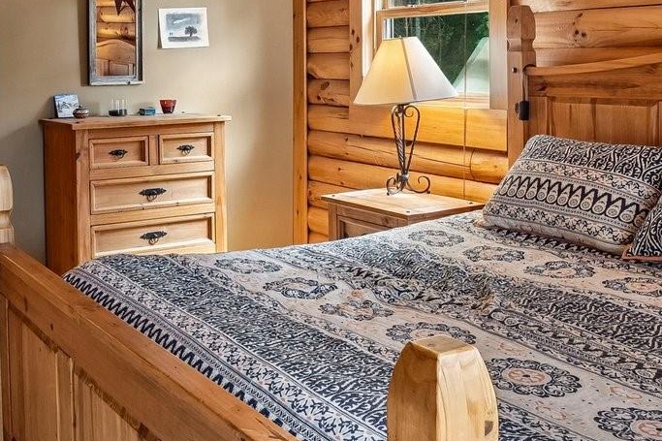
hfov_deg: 42.9
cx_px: 209
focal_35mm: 45
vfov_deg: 29.0
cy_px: 66
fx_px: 827
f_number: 8
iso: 400
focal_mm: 10
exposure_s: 1/3.33
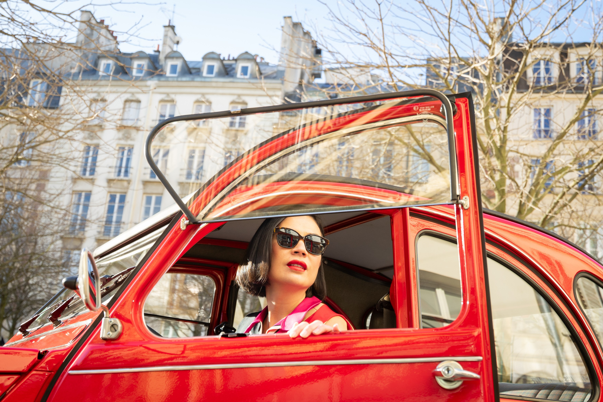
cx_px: 302
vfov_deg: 29.2
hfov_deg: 42.7
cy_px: 201
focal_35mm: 46
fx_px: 770
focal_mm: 31
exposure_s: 1/160
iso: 100
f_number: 4
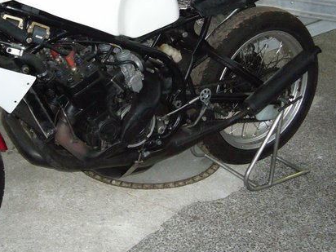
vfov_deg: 21.6
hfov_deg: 28.4
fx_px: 660
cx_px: 113
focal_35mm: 68
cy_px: 104
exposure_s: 1/30
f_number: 3
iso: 200
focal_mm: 5.7
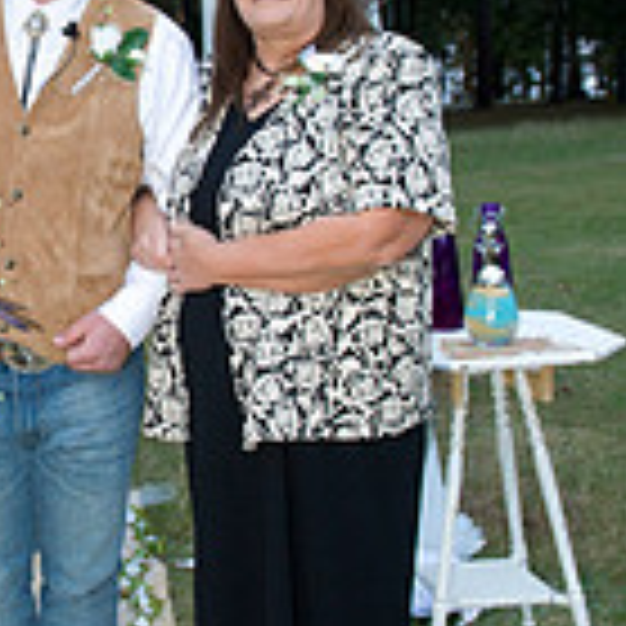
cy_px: 216
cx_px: -43
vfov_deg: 26.0
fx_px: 1350
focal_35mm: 66
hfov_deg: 24.5
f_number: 4
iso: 800
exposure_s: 1/100
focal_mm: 24
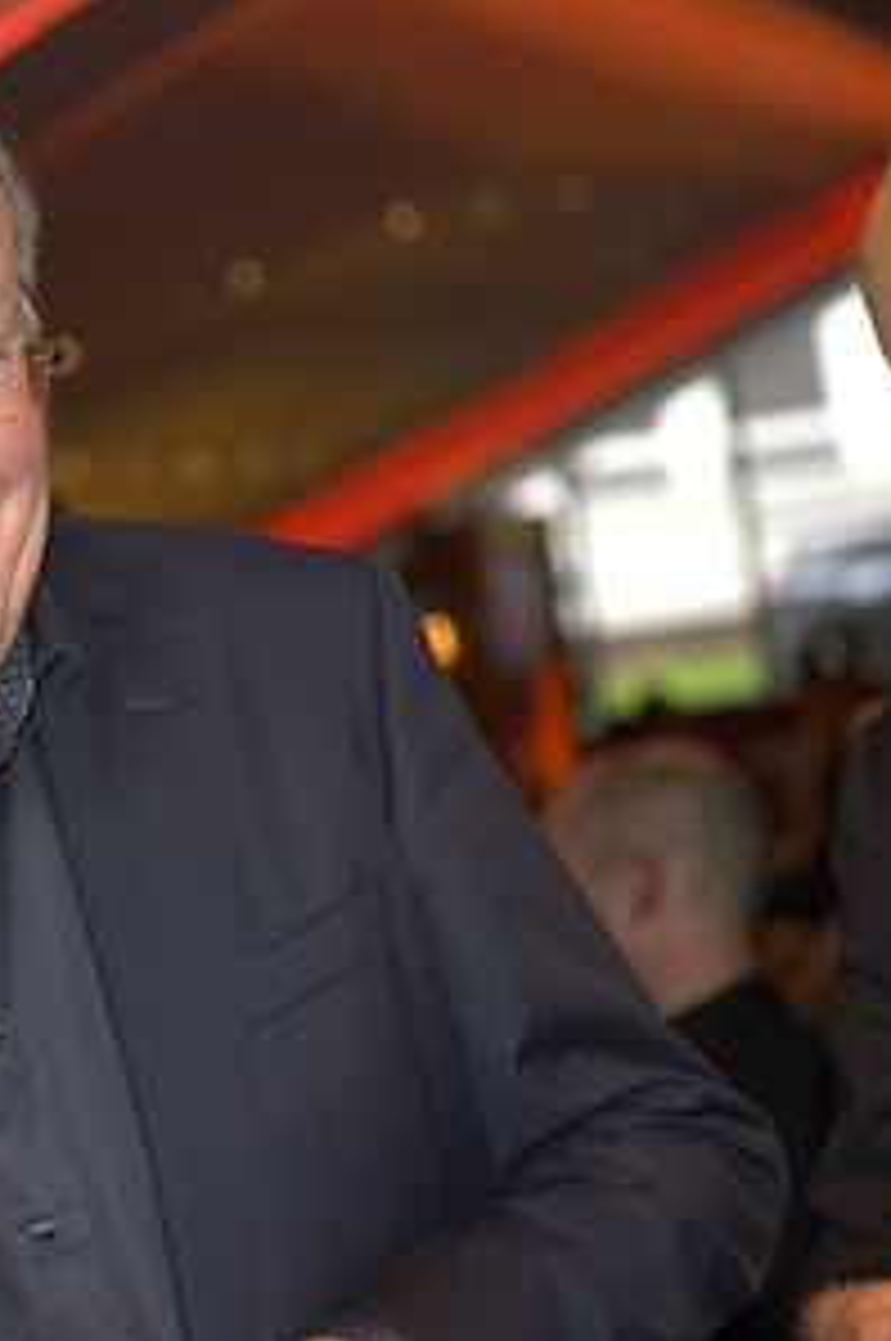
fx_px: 3944
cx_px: -119
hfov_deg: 12.6
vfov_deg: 19.3
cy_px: 670
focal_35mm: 106
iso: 640
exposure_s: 1/250
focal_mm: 70
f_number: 4
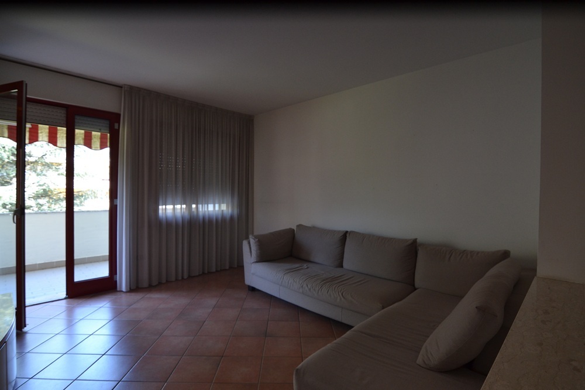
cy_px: 195
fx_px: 268
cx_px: 292
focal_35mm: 16
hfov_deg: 95.0
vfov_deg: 72.0
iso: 400
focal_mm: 11
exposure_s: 1/80
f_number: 4.5
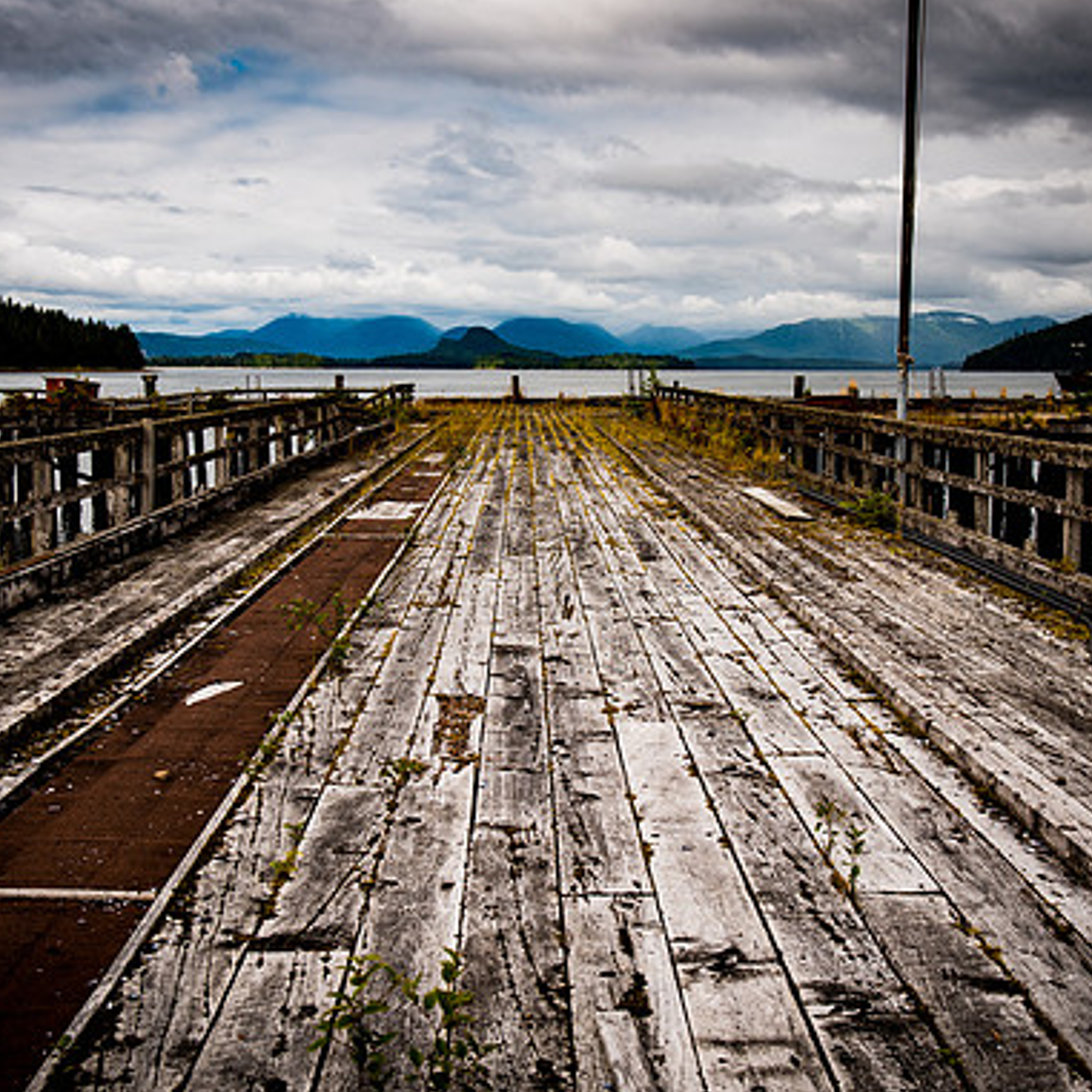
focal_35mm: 46
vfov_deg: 36.8
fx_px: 1642
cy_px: 552
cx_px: 542
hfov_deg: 36.8
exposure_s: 1/500
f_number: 3.2
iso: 100
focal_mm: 34
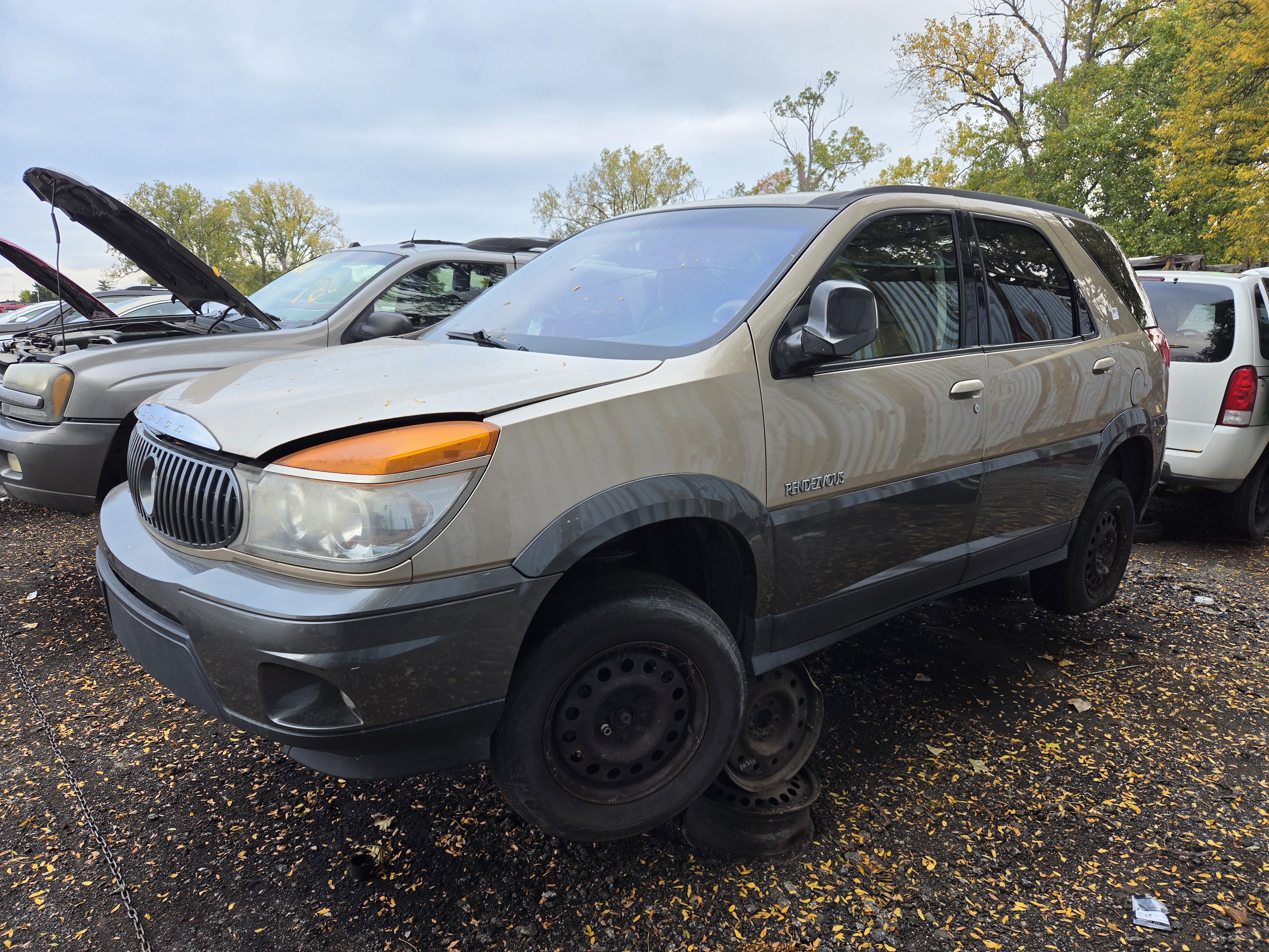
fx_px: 843
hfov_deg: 73.9
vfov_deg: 58.9
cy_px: 476
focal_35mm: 23
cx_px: 634
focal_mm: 5.4
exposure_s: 1/180
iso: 32
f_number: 1.8
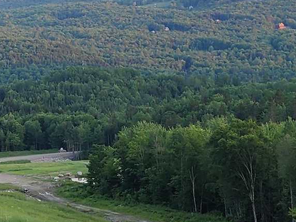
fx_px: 1052
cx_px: -41
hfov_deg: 15.5
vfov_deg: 12.0
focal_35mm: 123
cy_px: 23
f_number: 1.8
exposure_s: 1/180
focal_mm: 6.4
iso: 25
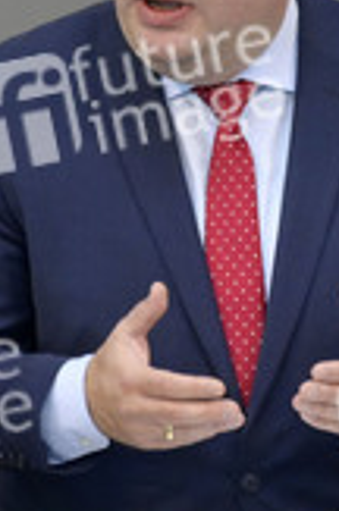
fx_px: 17418
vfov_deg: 1.7
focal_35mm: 1228
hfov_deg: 1.1
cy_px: 257
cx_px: 213
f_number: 5.6
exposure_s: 1/400
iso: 8000
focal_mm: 500
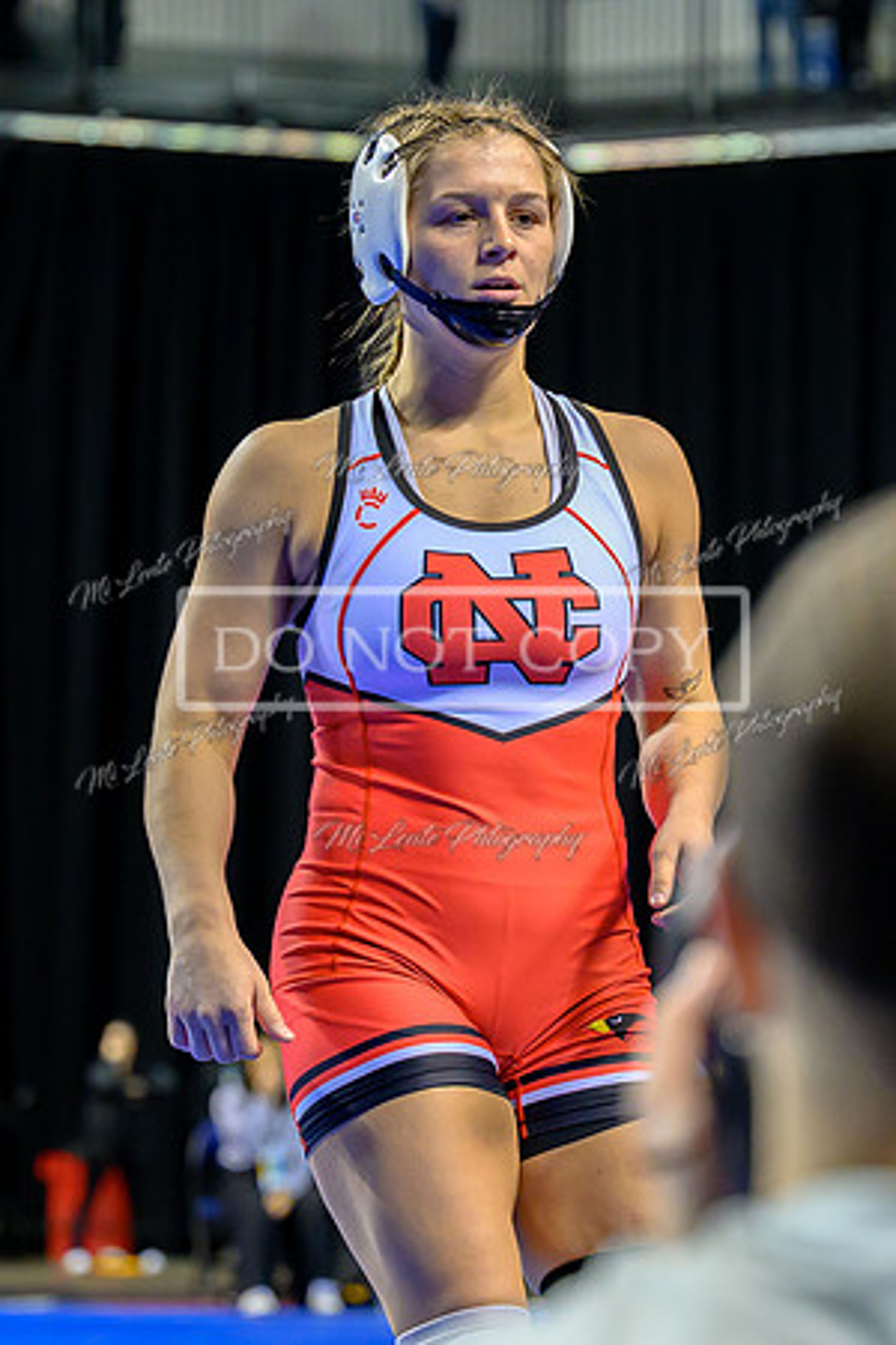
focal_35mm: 164
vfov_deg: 12.5
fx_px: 6115
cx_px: 372
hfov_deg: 8.4
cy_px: 618
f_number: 2.8
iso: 2500
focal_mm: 70
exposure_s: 1/800
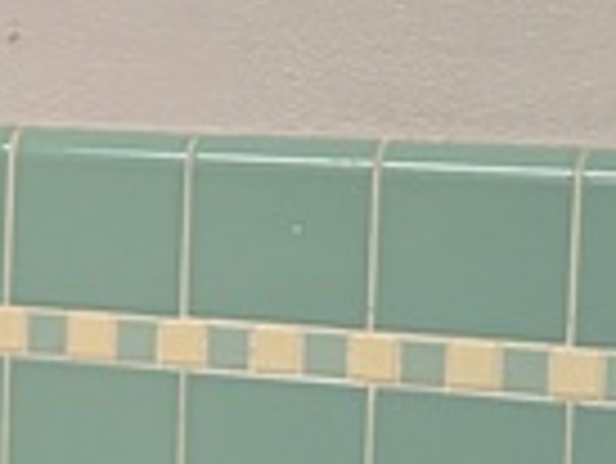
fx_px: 3206
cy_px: 349
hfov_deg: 10.2
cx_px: -553
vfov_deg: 8.3
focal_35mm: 180
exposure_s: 1/24
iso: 109
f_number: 1.85
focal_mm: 6.81
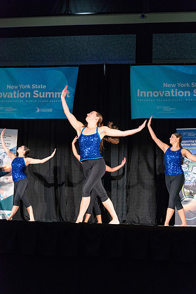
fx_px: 531
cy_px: 147
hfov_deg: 20.9
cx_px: 98
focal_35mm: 65
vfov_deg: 31.0
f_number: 4.5
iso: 4000
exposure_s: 1/250
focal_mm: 65
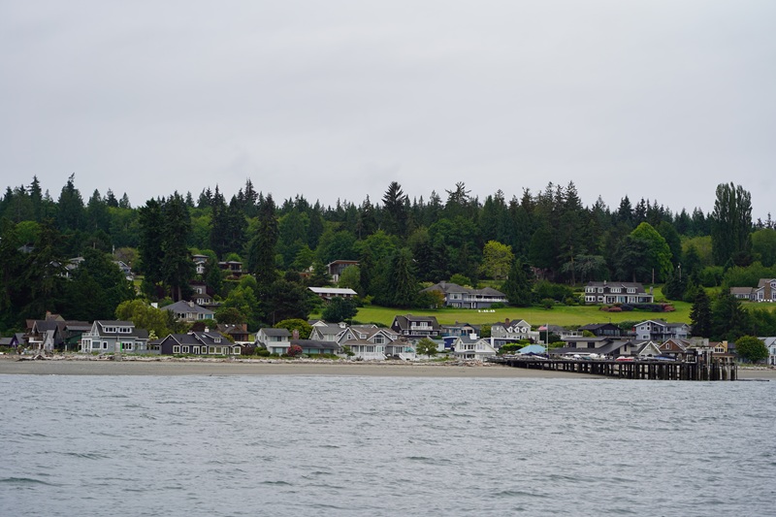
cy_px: 258
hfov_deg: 19.5
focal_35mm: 105
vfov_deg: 13.0
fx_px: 2263
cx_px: 388
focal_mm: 105
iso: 100
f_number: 5
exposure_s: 1/400
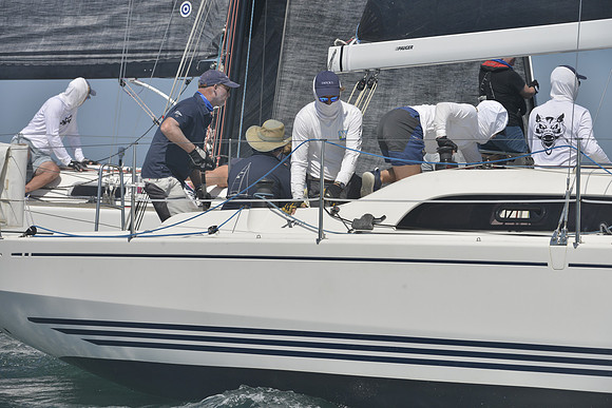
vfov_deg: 6.9
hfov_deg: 10.3
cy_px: 204
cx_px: 306
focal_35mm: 200
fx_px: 3401
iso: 280
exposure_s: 1/1000
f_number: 9
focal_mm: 200
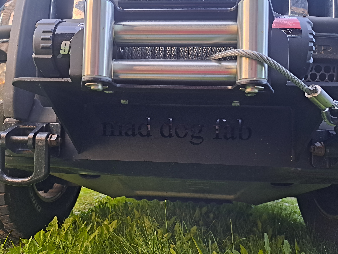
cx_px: 169
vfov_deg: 56.8
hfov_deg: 71.6
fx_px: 234
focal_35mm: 24
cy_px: 127
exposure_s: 1/24
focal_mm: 5.23
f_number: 1.8
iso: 320
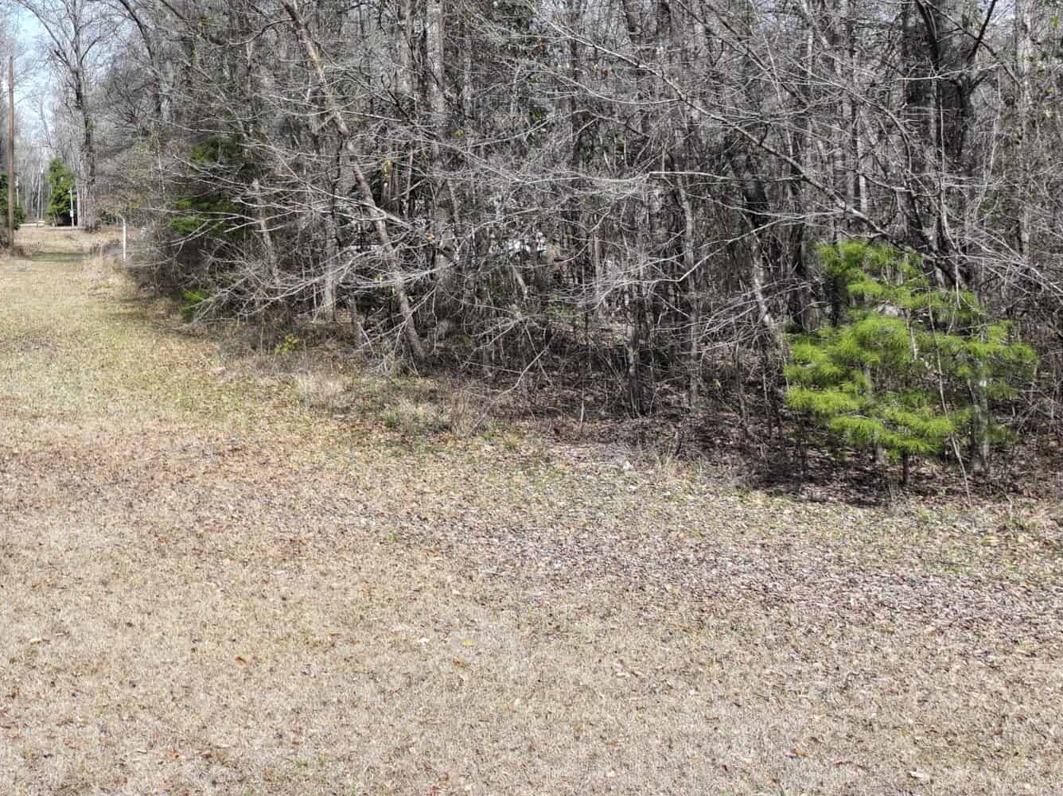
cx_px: 70
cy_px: 189
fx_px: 1412
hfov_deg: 38.0
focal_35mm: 46
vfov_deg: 30.9
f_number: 2.8
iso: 100
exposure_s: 1/1000
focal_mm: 12.29
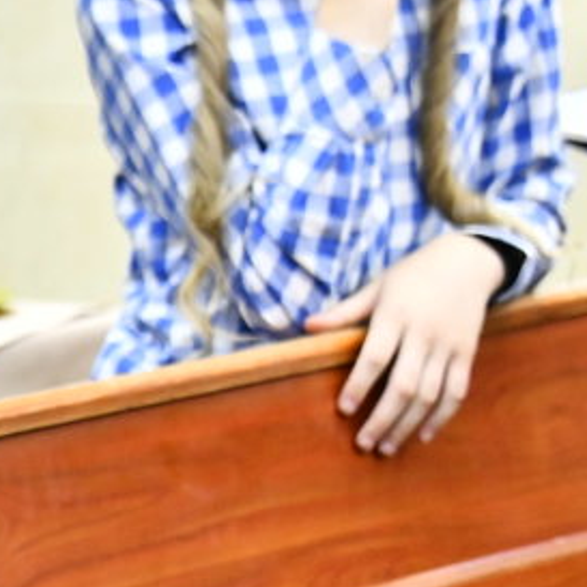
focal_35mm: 283
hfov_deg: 6.0
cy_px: 773
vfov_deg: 6.1
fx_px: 5429
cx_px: -589
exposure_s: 1/250
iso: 2000
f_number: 5.6
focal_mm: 65
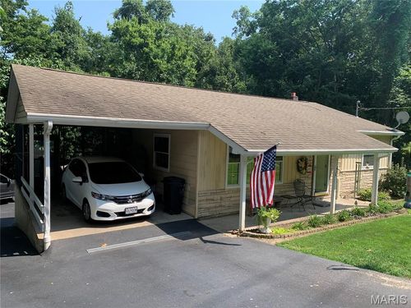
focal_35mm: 26
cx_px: 206
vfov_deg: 53.1
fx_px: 309
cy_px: 154
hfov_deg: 67.3
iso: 25
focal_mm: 4.25
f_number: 1.8
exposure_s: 1/829
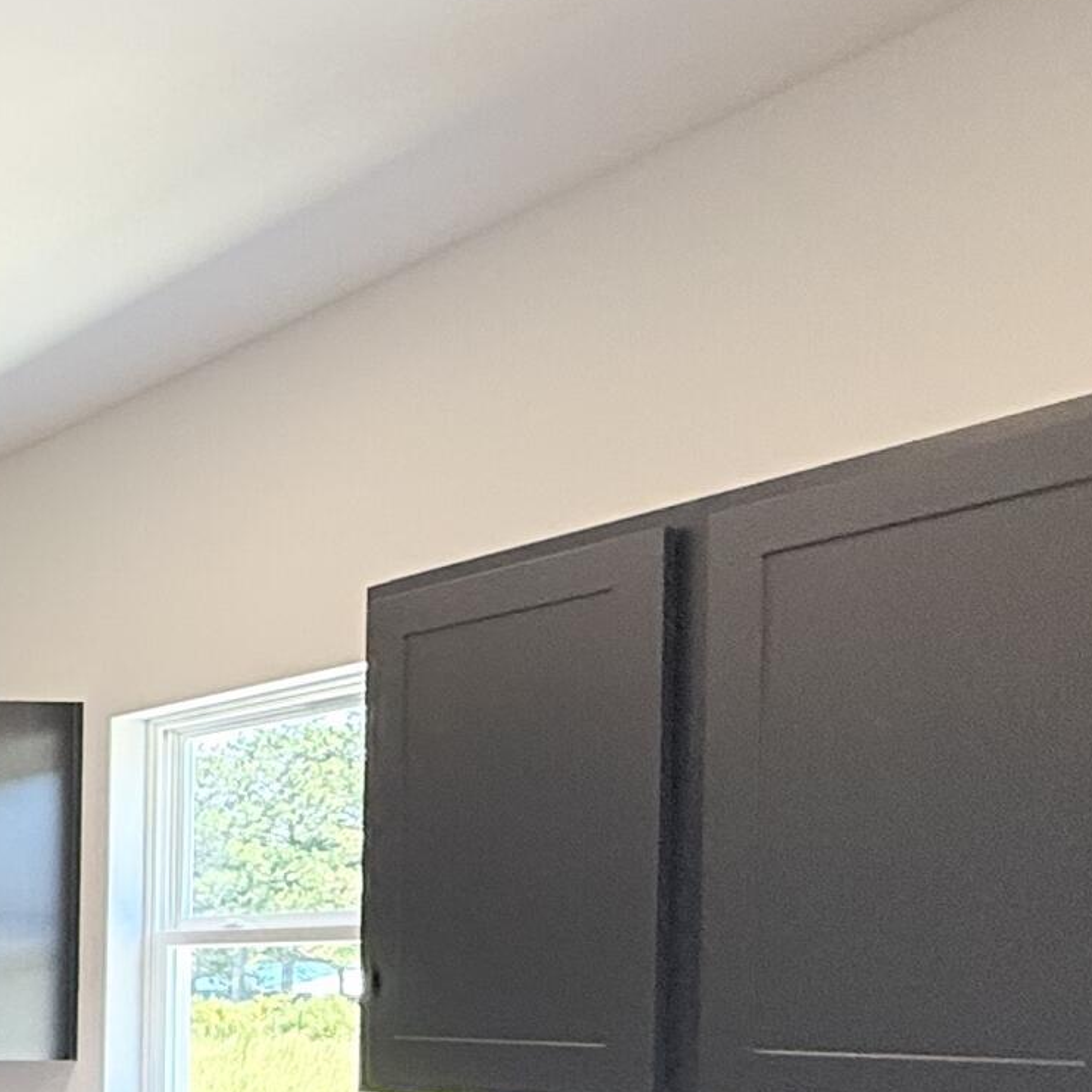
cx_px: -965
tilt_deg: +0.8
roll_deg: -0.6
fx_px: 1785
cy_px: 998
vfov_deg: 32.2
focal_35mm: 50
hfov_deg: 20.6
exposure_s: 1/120
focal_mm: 2.22
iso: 125
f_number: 2.2
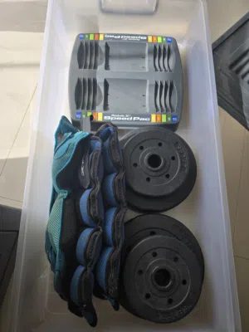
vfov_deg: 73.9
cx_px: 124
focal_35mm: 23
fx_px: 221
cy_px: 166
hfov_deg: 58.9
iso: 20
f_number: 1.7
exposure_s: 1/180
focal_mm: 6.3
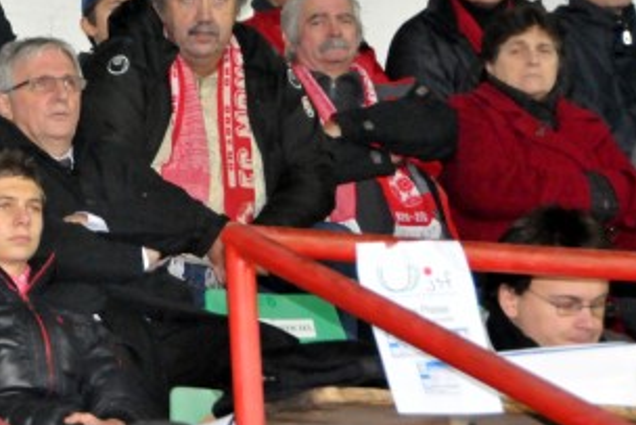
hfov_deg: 7.4
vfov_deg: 5.0
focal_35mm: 276
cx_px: -75
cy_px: 227
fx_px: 4878
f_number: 7.1
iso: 3200
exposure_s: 1/60
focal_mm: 80
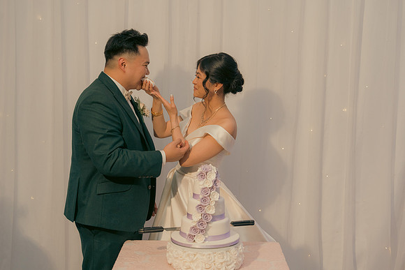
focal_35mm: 62
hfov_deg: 32.4
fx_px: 698
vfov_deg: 21.9
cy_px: 135
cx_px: 202
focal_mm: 62
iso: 2000
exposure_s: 1/160
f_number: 3.5
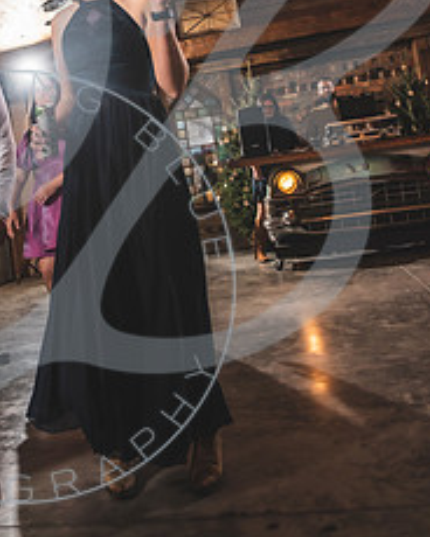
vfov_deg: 40.3
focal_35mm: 44
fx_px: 700
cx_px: 124
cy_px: 110
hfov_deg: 33.7
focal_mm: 24
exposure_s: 1/160
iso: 800
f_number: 2.8
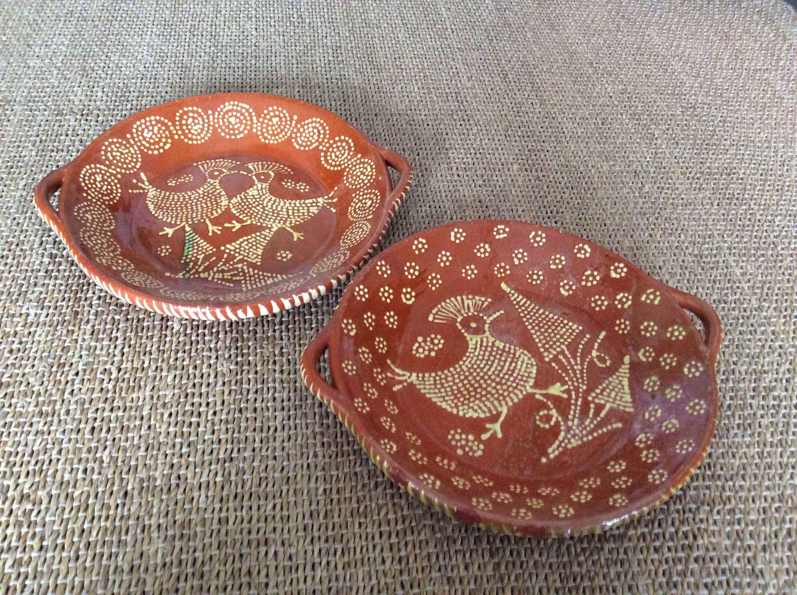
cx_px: 398
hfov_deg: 56.9
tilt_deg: -48.6
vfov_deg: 44.1
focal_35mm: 32
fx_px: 736
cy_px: 298
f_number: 2.4
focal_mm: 3.3
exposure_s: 1/17
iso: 320
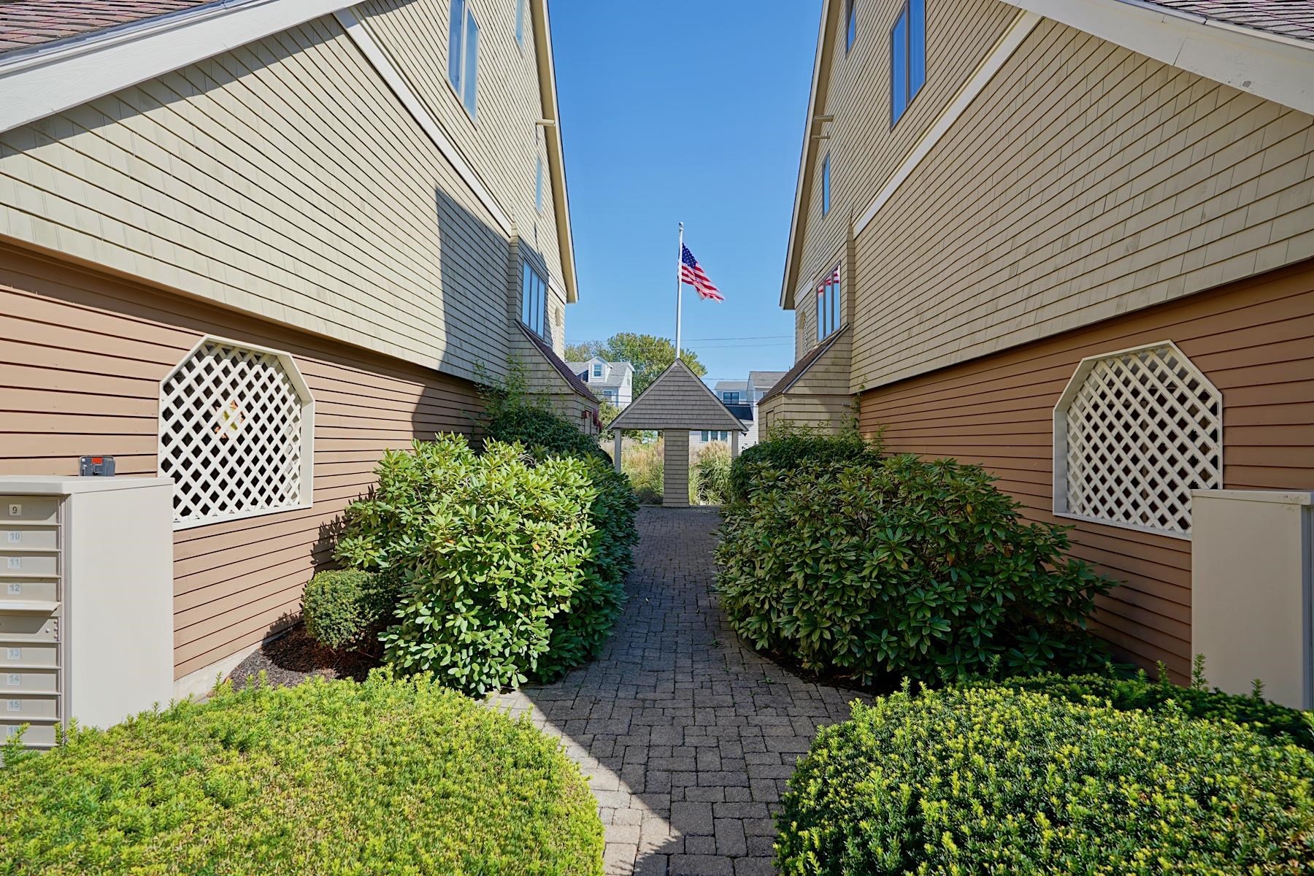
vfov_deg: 73.7
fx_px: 584
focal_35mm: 16
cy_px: 438
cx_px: 657
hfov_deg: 96.7
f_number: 5.6
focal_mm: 16
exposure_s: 1/125
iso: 100
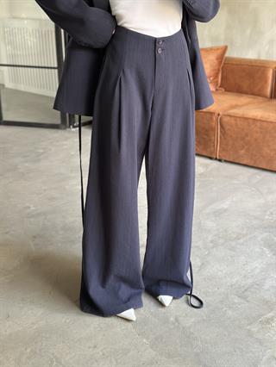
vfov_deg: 39.6
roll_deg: +0.1
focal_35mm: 48
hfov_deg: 30.3
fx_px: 510
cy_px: 184
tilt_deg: -34.3
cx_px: 138
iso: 250
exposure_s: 1/60
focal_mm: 6.86
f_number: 1.78
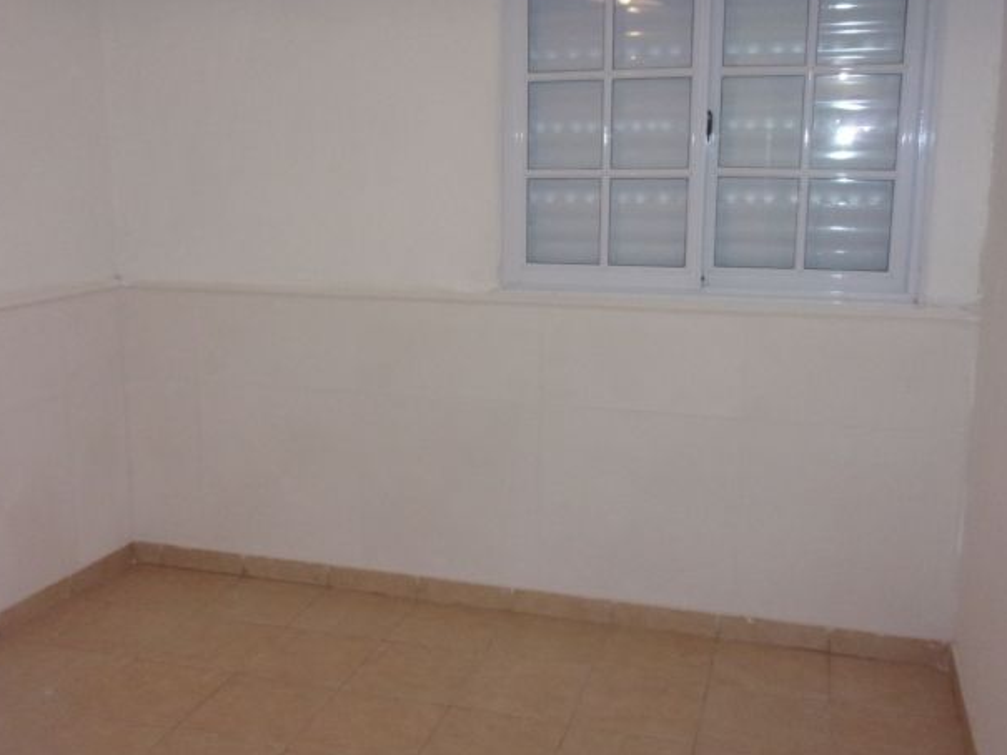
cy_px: 339
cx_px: 458
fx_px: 1077
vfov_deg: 38.6
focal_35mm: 37
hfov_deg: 50.1
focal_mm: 5.1
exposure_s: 1/34
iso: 320
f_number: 3.9
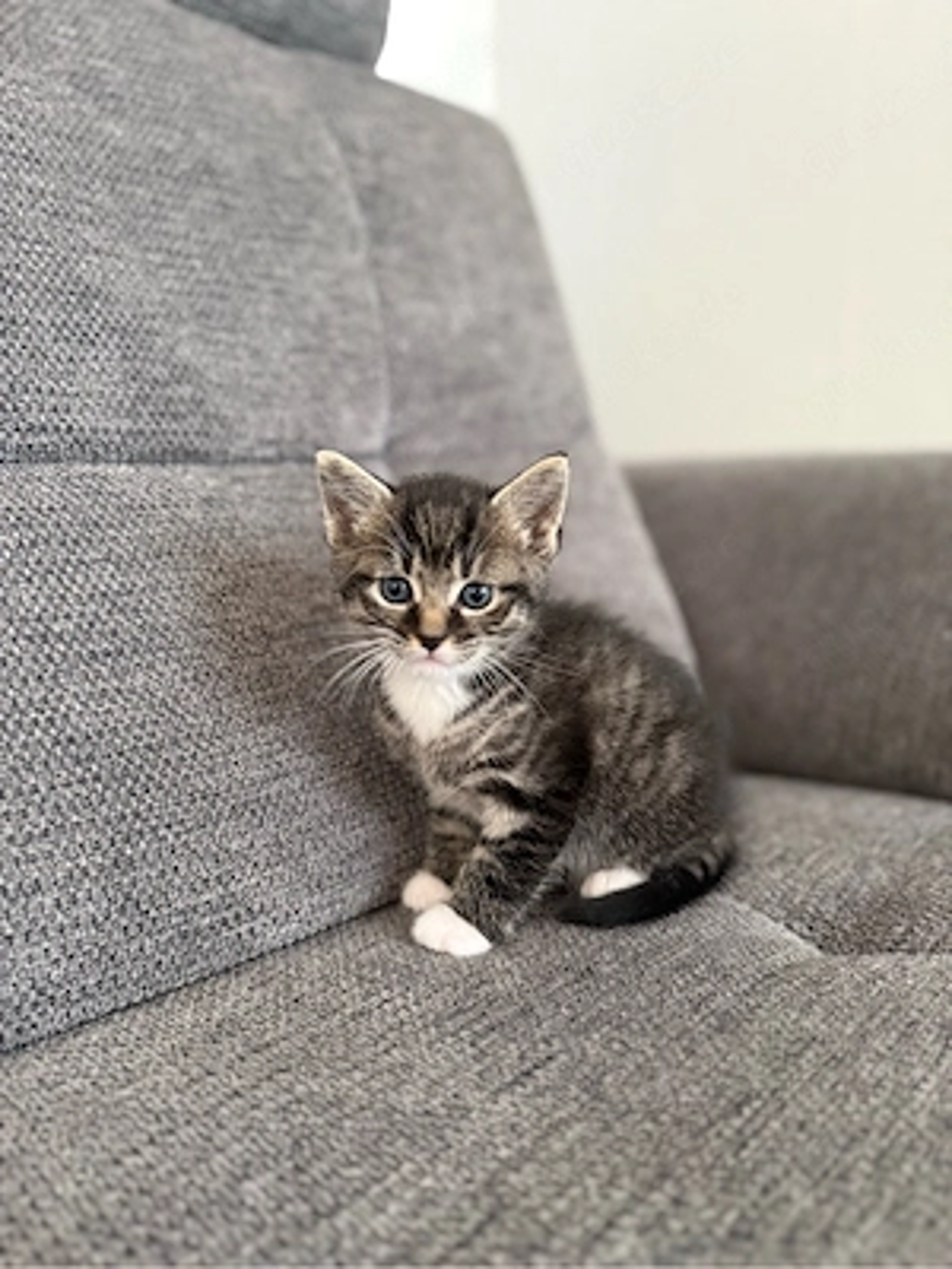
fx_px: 880
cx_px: 476
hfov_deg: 56.8
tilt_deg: -9.9
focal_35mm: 24
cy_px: 634
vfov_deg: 71.6
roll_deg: +0.9
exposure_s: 1/60
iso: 800
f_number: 1.78
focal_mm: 6.76
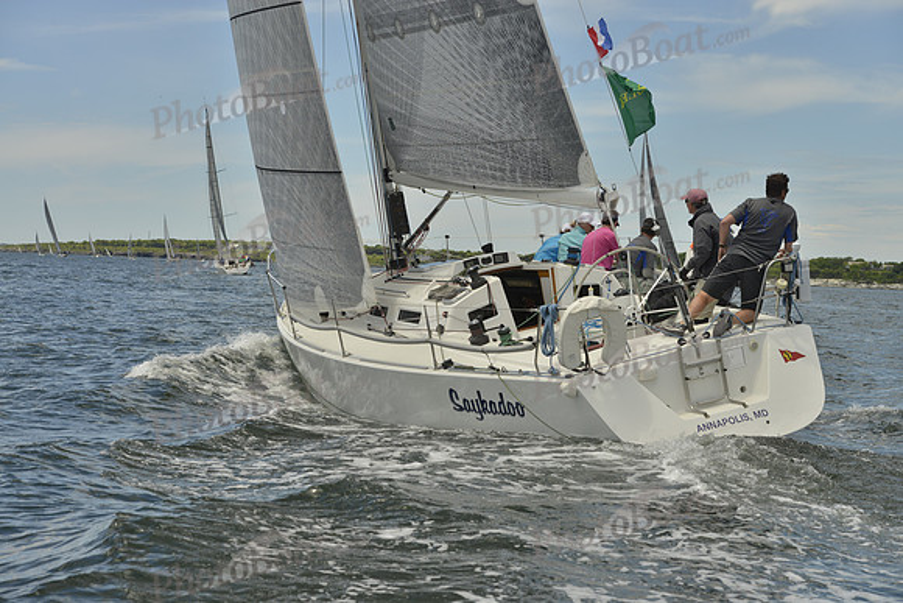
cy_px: 302
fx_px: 1756
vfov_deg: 19.5
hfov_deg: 28.8
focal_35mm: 70
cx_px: 452
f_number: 9
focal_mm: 70
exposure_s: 1/1600
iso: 280
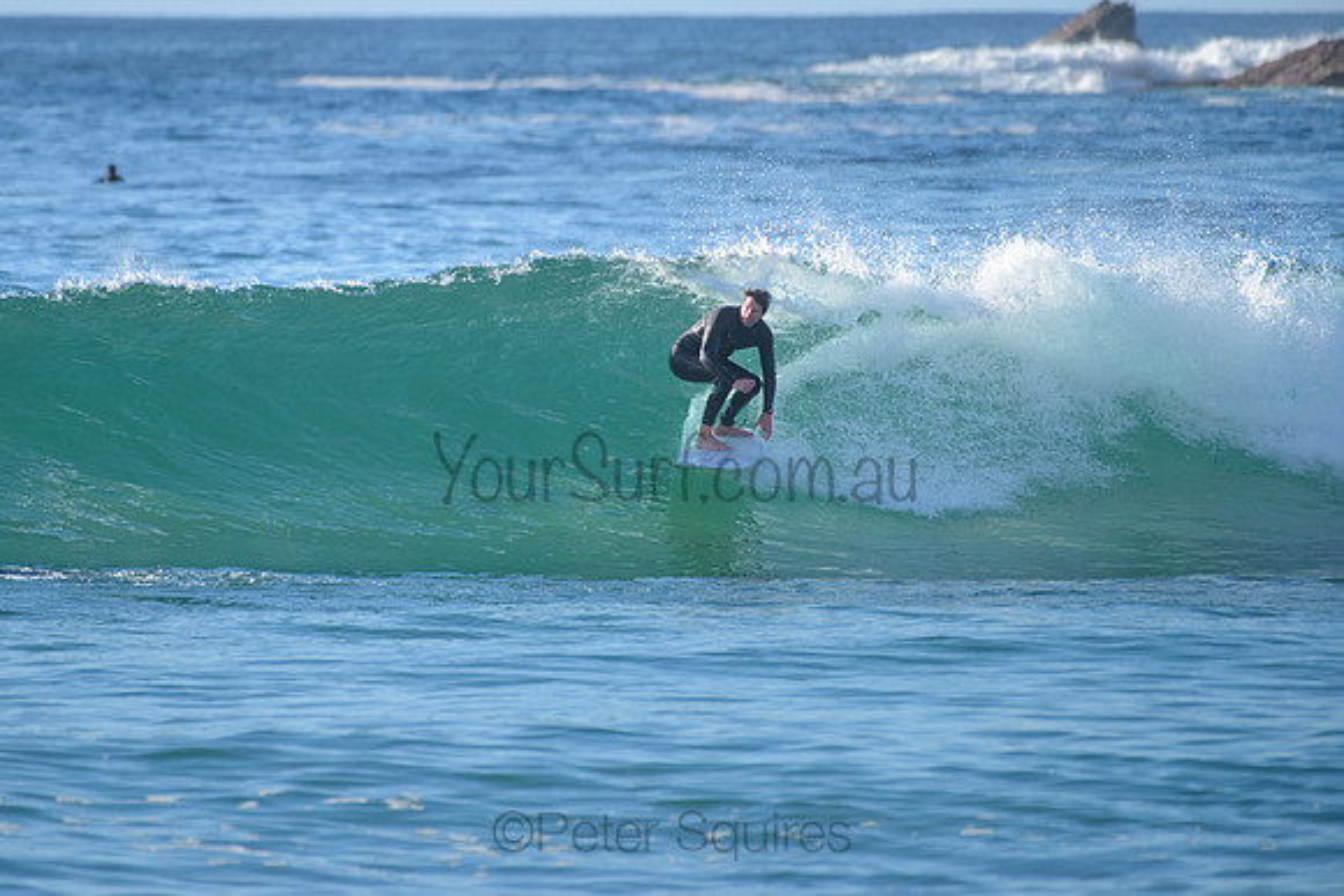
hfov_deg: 3.3
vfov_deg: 2.2
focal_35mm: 625
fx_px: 23328
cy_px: 354
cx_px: 512
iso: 500
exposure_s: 1/2000
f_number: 5.6
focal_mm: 500
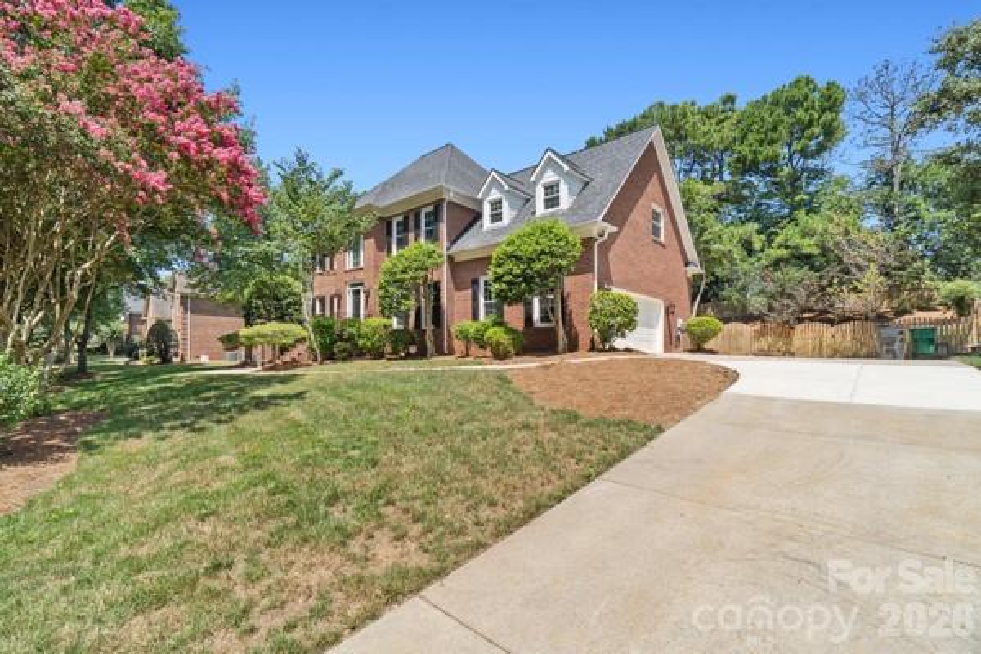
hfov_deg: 100.4
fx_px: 409
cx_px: 490
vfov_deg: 77.3
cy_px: 327
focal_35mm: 15
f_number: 7.1
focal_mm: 10
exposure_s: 1/50
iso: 100
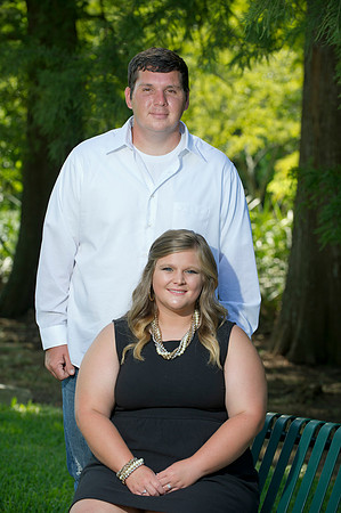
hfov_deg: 11.8
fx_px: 1652
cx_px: 170
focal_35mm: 116
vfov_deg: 17.7
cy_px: 256
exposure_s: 1/250
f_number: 4.5
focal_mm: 116
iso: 320
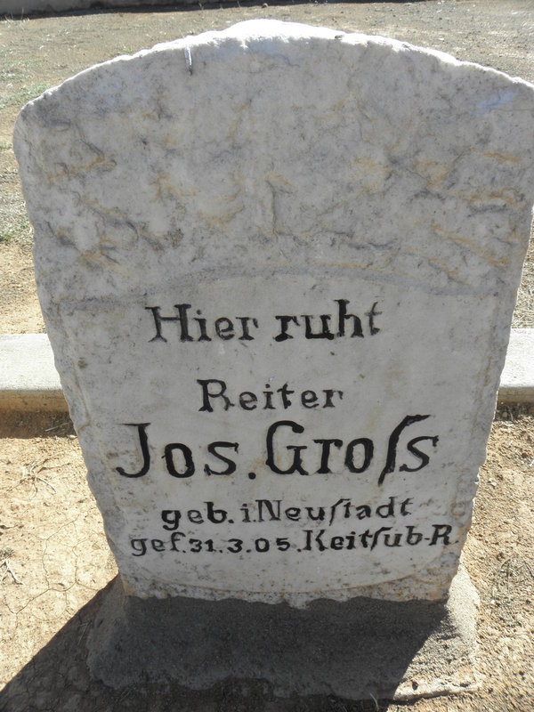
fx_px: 535
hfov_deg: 53.1
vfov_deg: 67.3
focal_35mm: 26
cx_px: 267
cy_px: 356
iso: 64
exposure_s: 1/125
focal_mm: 4.6
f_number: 5.6
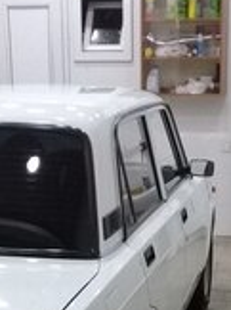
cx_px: 153
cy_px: 385
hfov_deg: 15.5
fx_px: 848
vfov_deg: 19.3
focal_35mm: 95
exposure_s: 1/33
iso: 200
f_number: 2.2
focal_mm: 3.3
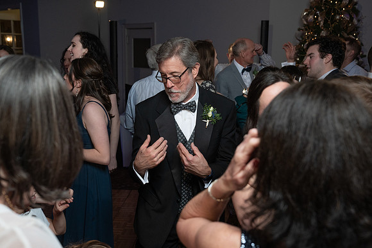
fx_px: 482
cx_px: 175
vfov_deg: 28.9
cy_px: 131
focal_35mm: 47
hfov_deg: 42.2
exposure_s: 1/200
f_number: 5
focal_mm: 43
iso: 2000
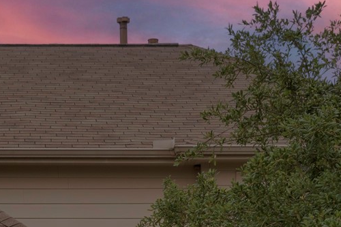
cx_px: 17
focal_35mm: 165
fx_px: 1562
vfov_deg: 8.1
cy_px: 382
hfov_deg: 12.3
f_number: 7.1
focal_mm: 38
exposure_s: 1/250
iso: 200
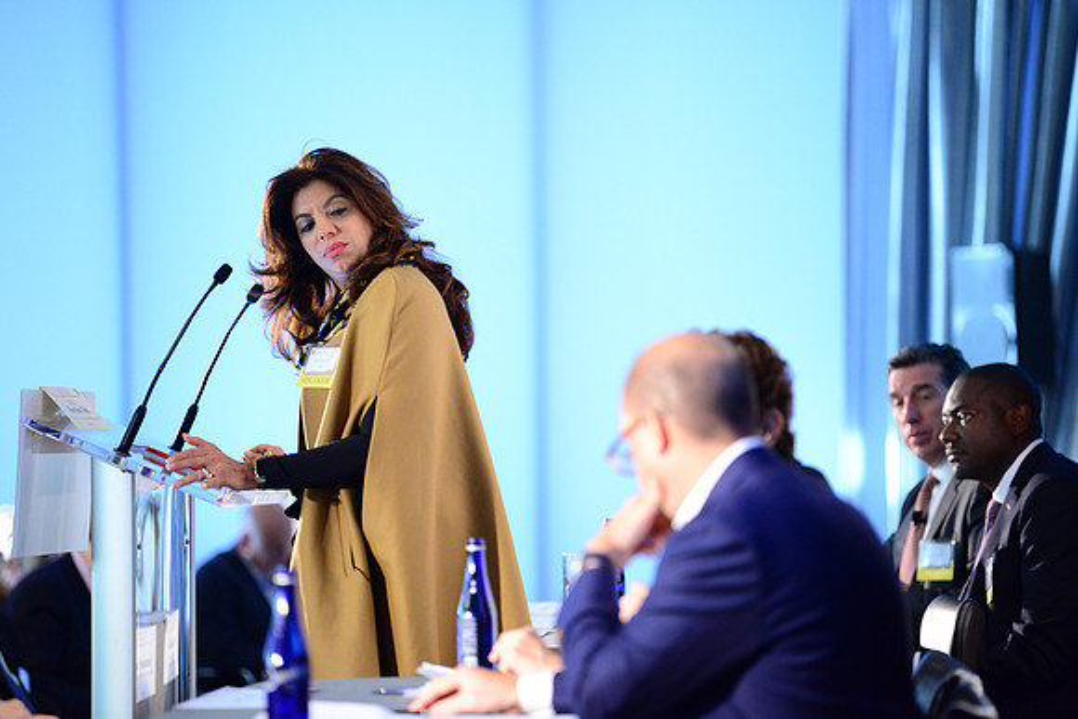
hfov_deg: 12.1
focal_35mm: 170
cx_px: 539
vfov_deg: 8.1
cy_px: 360
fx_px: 5092
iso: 4000
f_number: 2.8
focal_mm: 170
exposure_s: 1/125
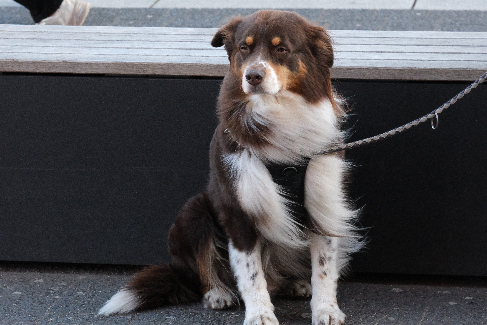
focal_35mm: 174
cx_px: 244
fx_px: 2354
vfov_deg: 7.9
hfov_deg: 11.8
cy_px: 162
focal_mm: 116.1
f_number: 11
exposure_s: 1/1000
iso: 12800
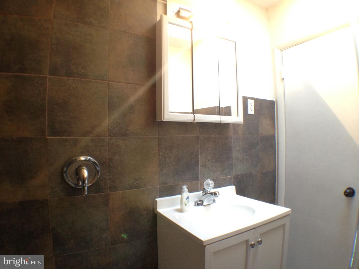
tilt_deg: +1.0
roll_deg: -0.3
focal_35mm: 33
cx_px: 180
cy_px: 134
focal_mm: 4.12
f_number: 2.4
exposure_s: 1/20
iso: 160
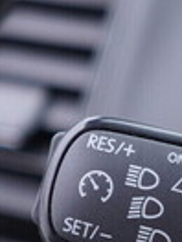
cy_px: 170
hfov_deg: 10.1
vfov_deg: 13.7
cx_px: 230
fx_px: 1009
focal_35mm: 144
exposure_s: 1/40
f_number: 2.8
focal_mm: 24
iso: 160
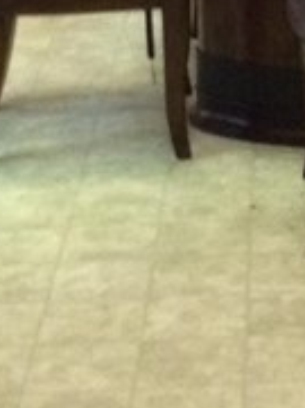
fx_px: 2063
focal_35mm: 175
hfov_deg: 8.2
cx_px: 487
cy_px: -170
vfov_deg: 11.0
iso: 160
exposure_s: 1/24
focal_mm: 3.3
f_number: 2.4
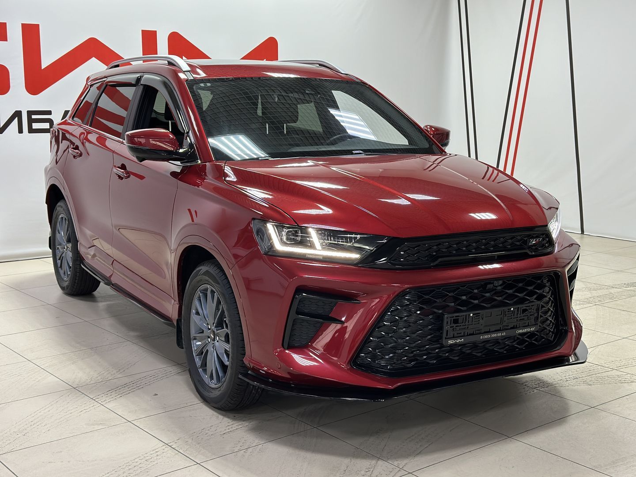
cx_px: 318
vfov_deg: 30.3
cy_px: 238
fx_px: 882
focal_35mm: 48
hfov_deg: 39.7
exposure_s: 1/100
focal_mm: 6.86
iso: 160
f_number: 1.78
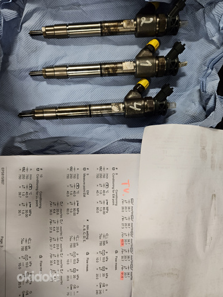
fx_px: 198
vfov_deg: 73.9
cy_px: 148
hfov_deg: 58.9
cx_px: 112
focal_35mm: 23
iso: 400
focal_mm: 5.4
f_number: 1.8
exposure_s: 1/100
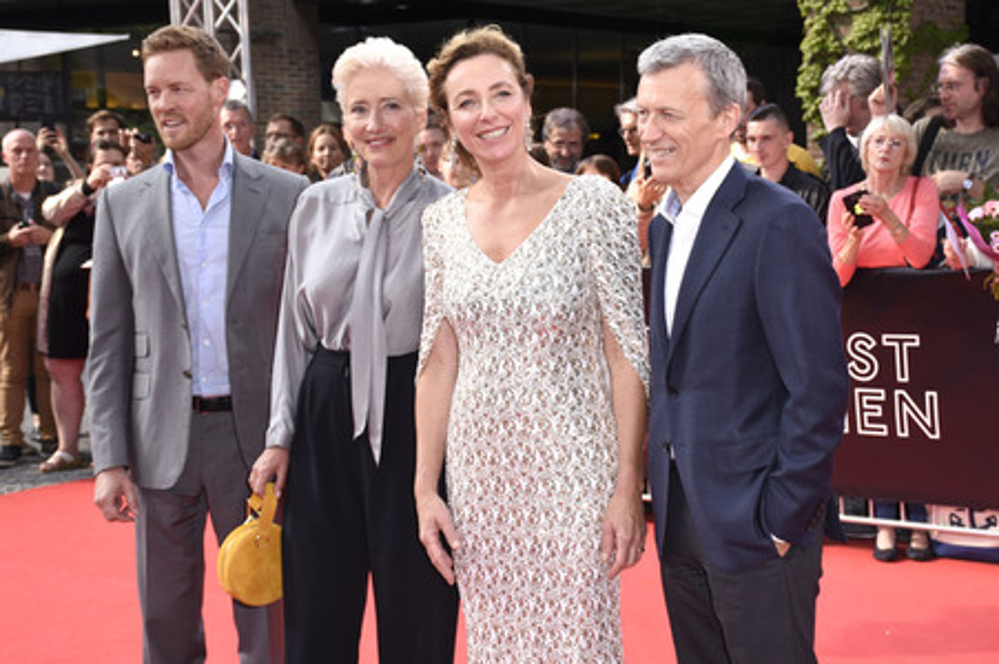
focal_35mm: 60
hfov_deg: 33.4
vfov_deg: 22.6
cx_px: 500
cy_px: 332
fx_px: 1664
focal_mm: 40
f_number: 6.3
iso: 160
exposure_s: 1/160
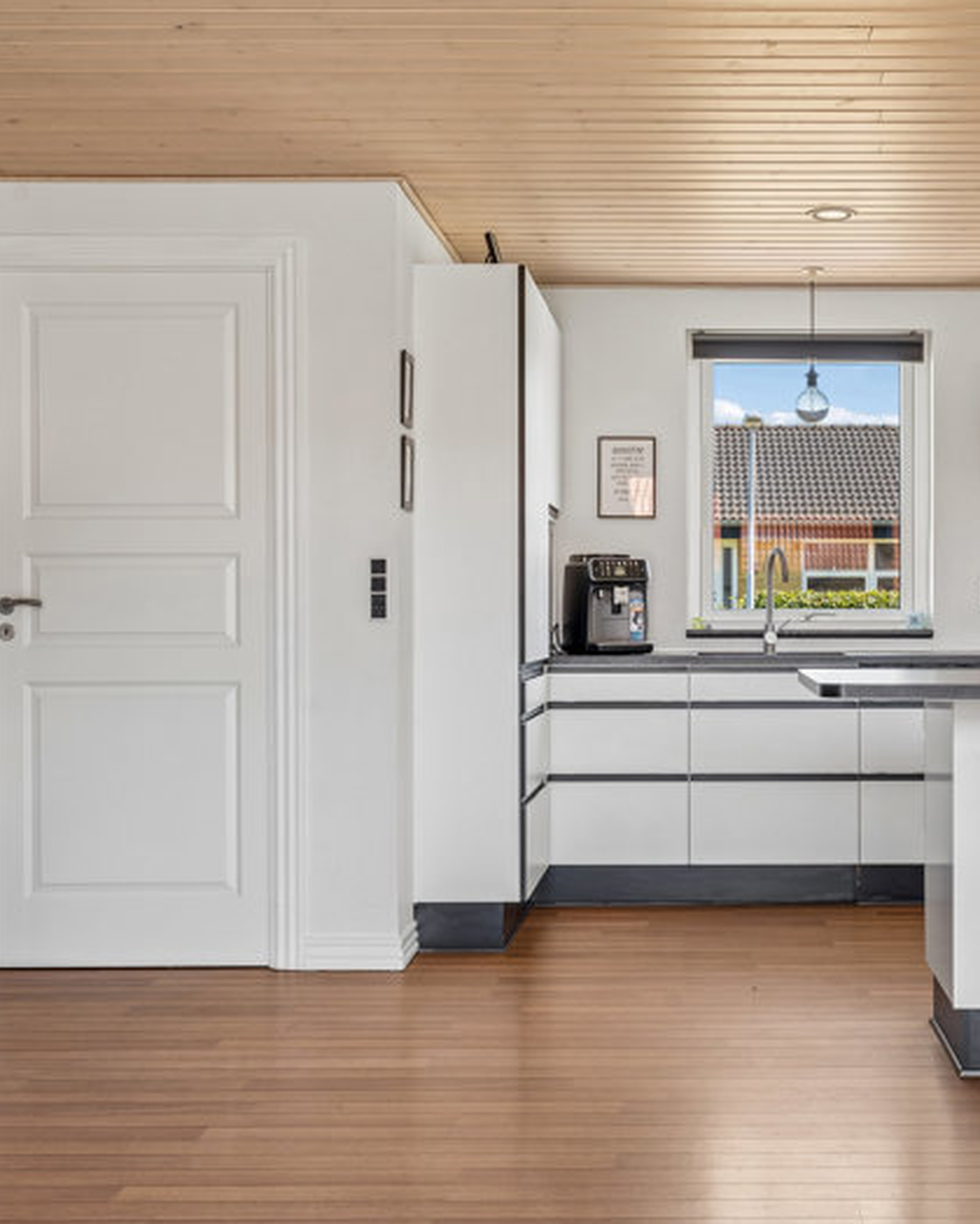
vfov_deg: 37.3
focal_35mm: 50
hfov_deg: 29.8
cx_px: 723
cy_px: 619
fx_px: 1813
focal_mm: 35
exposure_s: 1/15
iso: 200
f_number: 8
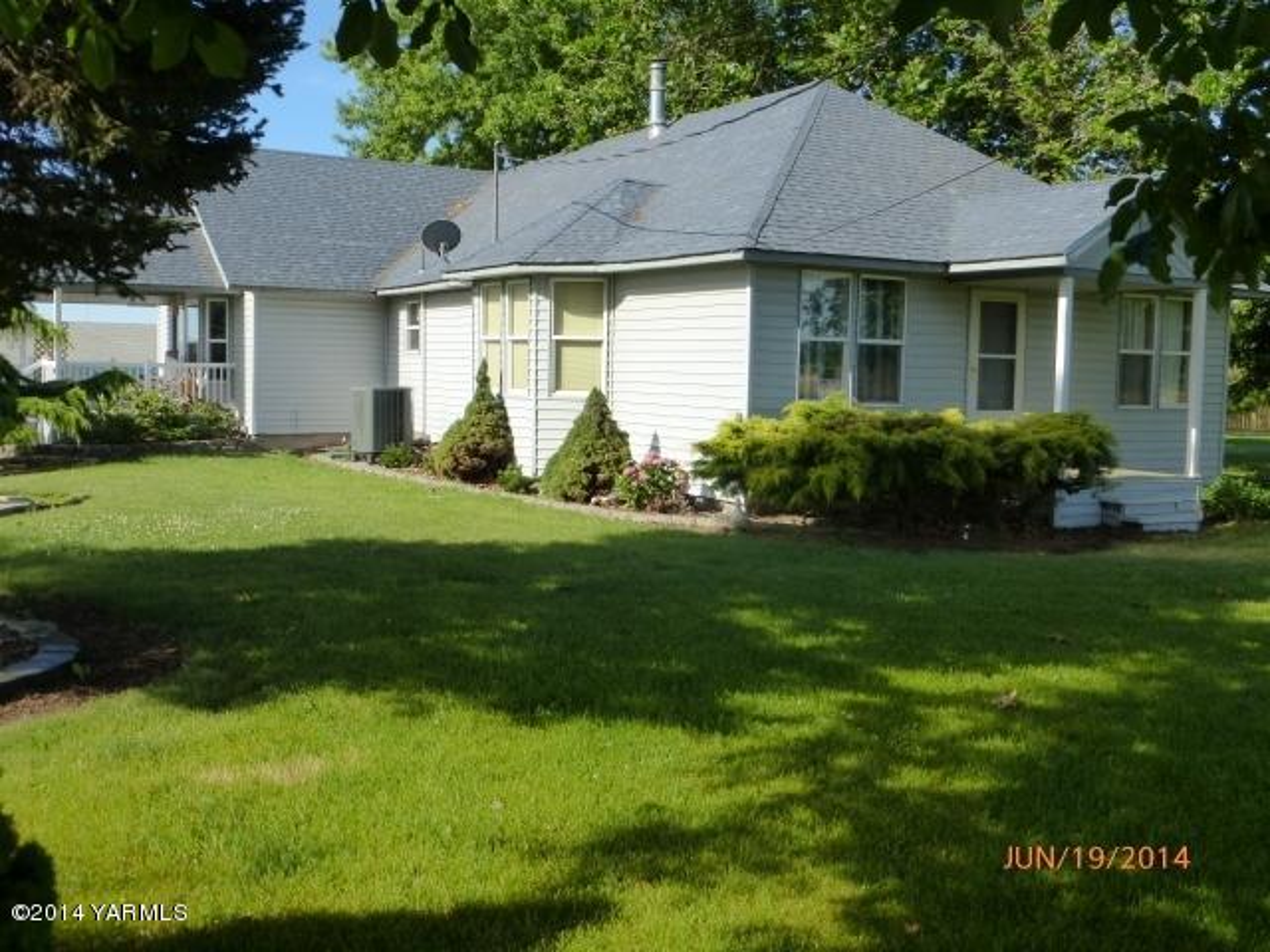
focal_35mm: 35
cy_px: 476
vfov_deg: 40.7
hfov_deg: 52.6
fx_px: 1284
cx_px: 635
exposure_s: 1/800
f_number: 3.7
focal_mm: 6.1
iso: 200
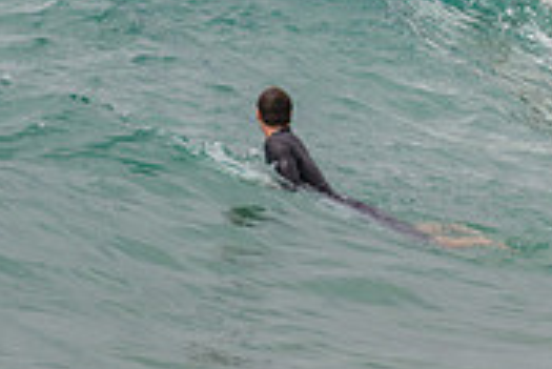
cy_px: -131
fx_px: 28021
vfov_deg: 0.8
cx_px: 603
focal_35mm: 1826
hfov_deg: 1.1
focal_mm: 400
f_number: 5.6
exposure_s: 1/2000
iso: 140
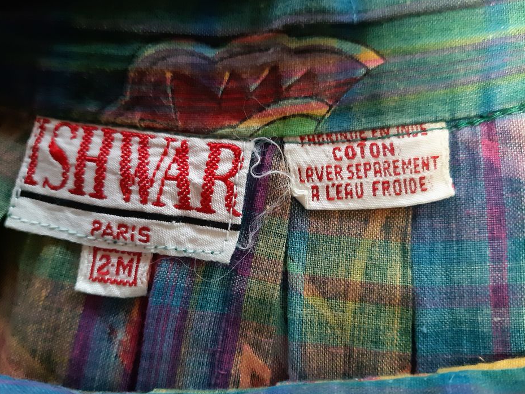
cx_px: 261
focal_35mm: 28
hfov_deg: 63.5
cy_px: 200
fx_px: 424
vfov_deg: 49.7
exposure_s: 1/20
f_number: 1.7
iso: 640
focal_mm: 3.92
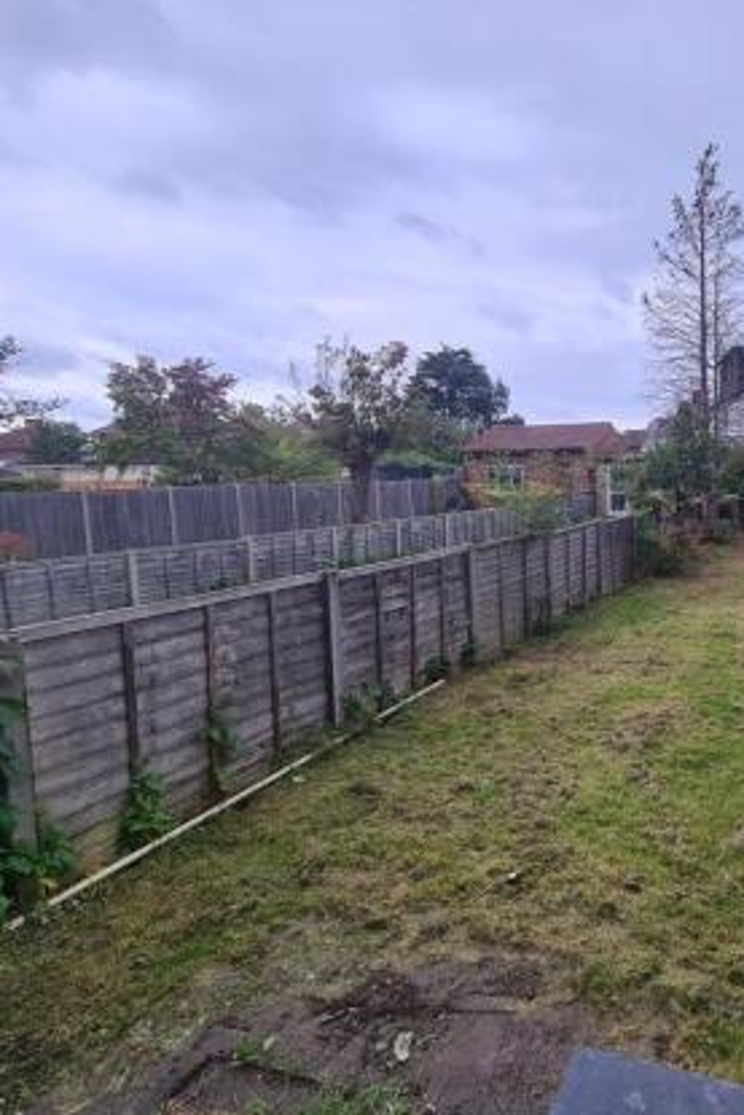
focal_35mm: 19
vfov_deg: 86.9
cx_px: 633
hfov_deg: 57.8
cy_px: 541
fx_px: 588
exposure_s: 1/400
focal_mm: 2.2
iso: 50
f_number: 2.2
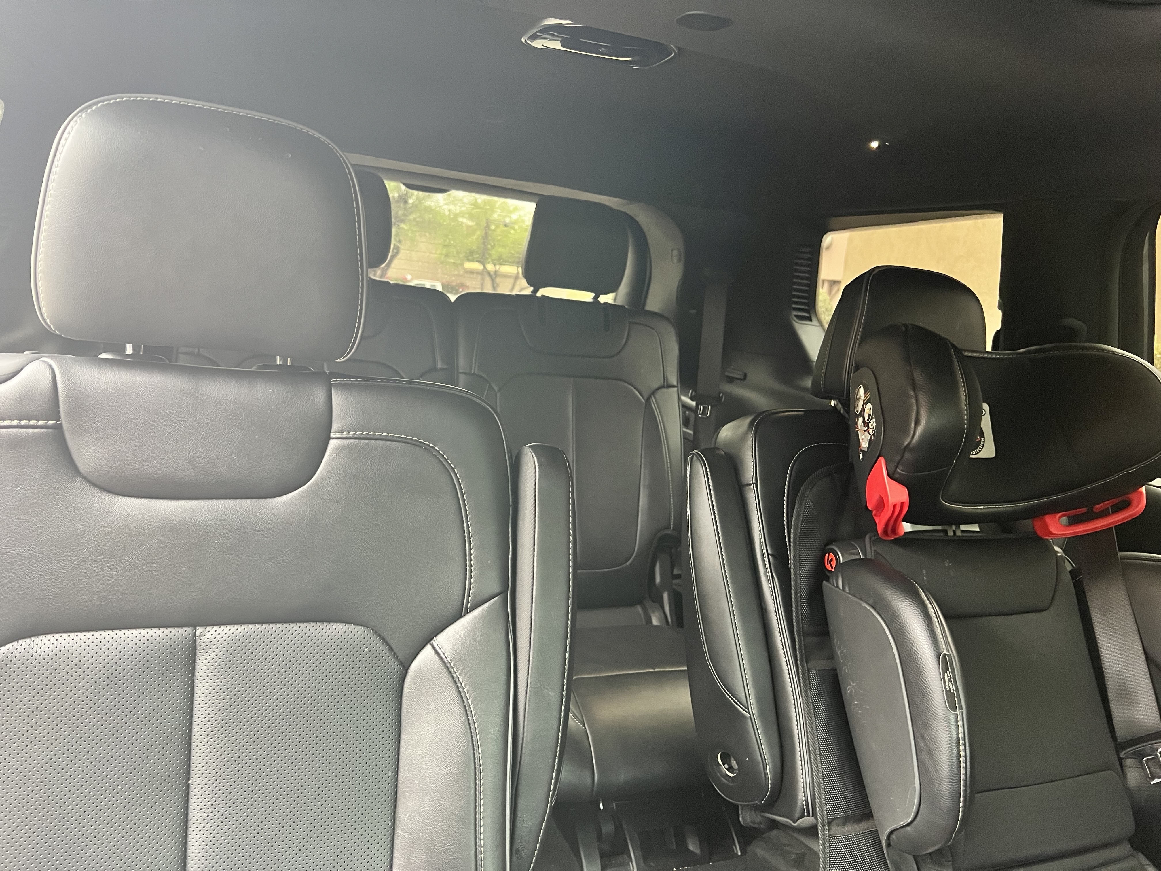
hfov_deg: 67.3
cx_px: 580
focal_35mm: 26
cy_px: 436
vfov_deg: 53.1
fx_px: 872
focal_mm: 5.7
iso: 500
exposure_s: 1/60
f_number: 1.5
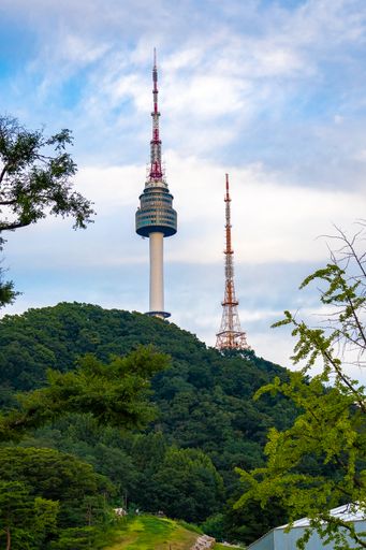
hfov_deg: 16.6
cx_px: 183
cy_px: 275
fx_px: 1251
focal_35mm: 82
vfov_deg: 24.8
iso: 400
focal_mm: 55
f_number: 5.6
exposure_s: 1/250
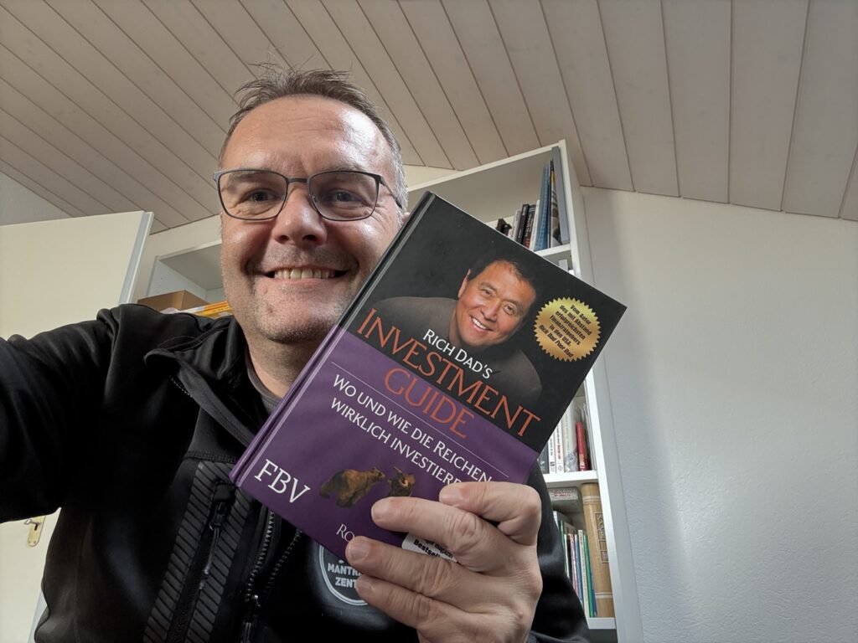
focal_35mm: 23
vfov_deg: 58.9
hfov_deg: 73.9
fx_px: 570
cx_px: 429
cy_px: 322
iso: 200
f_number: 1.9
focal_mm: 2.69
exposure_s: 1/60
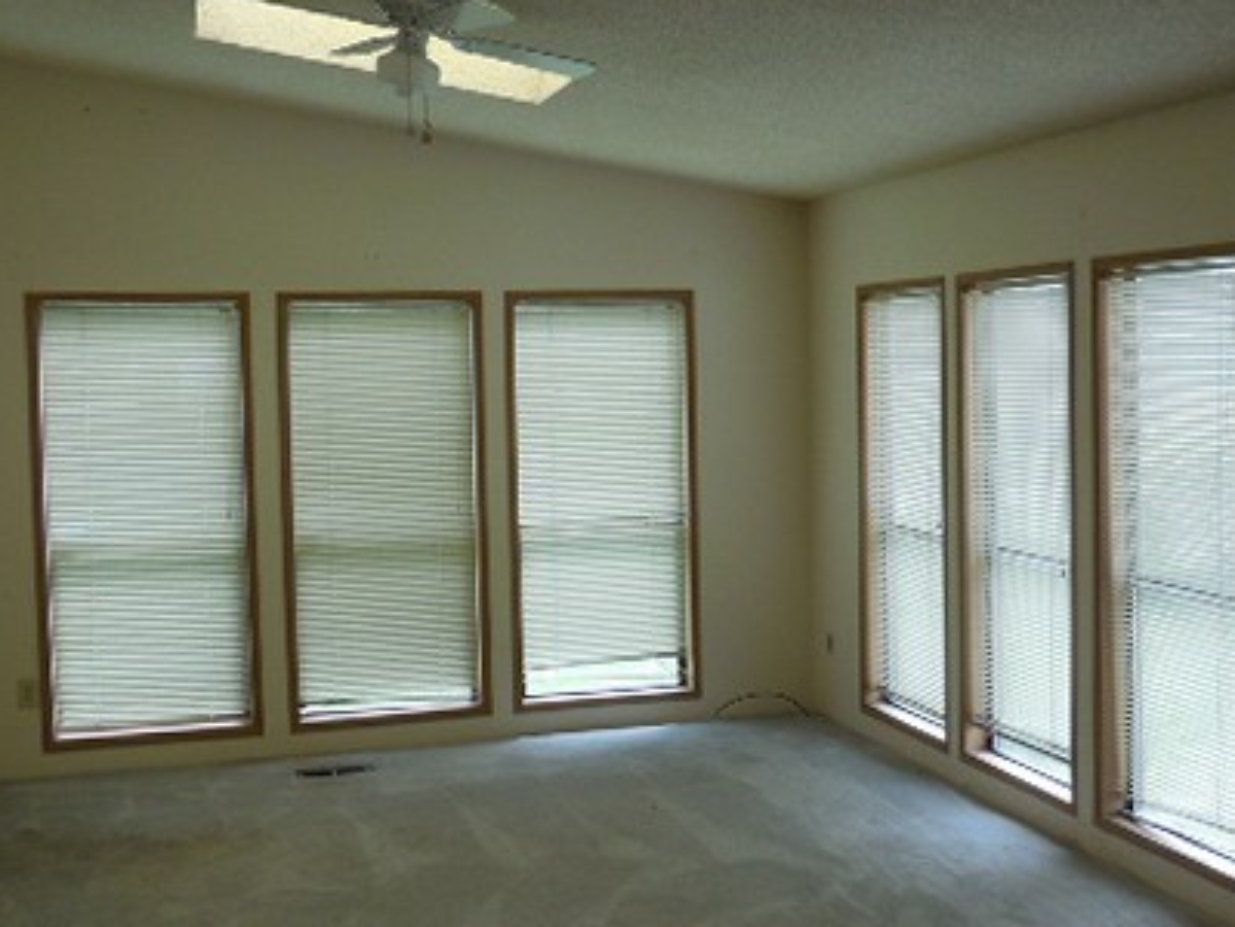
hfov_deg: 39.4
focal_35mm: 48
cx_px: 756
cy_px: 457
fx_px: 1713
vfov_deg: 30.3
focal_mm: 5.3
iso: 125
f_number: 3.2
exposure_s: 1/160
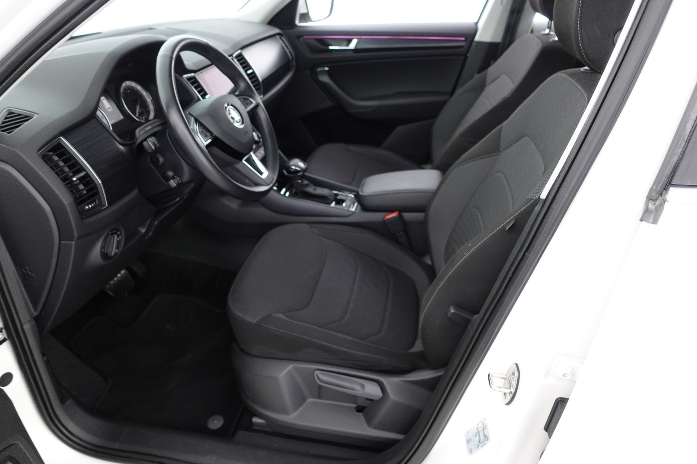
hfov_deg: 73.7
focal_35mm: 24
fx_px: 465
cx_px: 348
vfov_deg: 53.1
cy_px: 232
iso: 800
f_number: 1.8
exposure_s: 1/20
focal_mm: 9.4
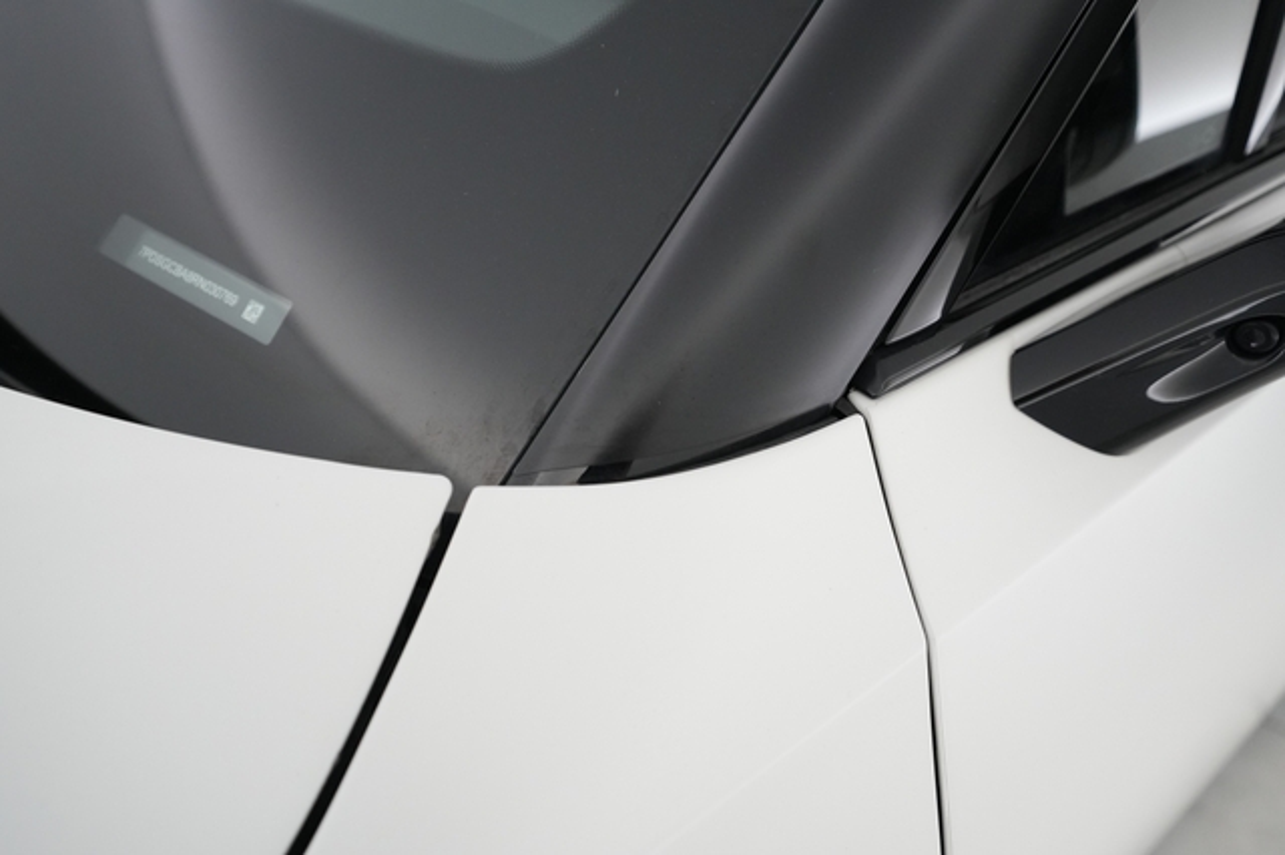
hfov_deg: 65.5
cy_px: 428
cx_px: 642
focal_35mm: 28
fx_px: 999
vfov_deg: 46.4
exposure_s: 1/160
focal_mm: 28
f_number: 4
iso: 5000
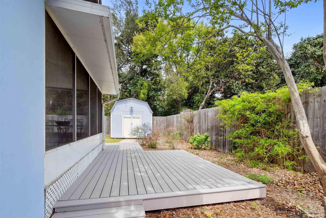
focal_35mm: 15
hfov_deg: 100.4
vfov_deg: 77.3
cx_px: 163
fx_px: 136
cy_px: 109
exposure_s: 1/200
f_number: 8
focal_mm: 10
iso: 100
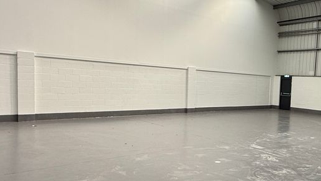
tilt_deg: -2.1
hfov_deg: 56.5
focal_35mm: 33
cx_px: 241
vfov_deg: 35.6
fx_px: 281
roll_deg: -1.8
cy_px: 101
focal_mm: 2.22
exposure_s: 1/118
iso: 50
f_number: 2.2
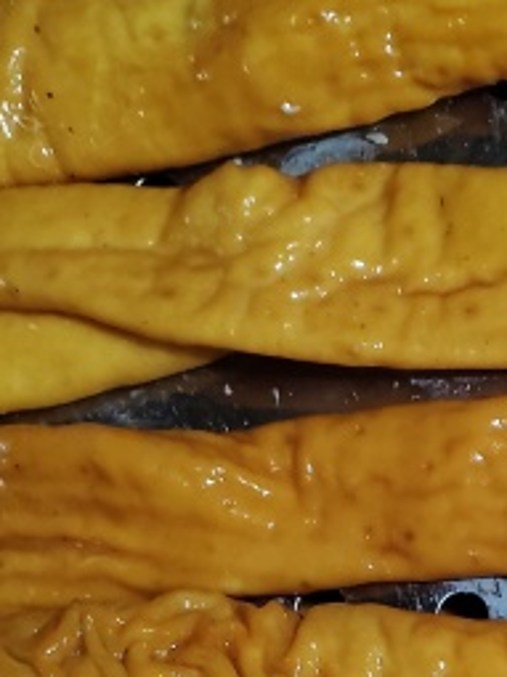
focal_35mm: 113
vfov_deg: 16.5
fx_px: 2209
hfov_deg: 12.3
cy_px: 883
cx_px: 807
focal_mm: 4.05
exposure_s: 1/33.3
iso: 1181
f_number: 1.8
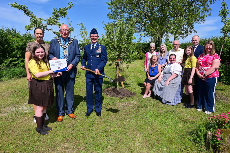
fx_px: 153
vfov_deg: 53.1
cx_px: 115
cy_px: 76
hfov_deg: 73.8
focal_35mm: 24
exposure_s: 1/400
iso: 200
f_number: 11
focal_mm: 24
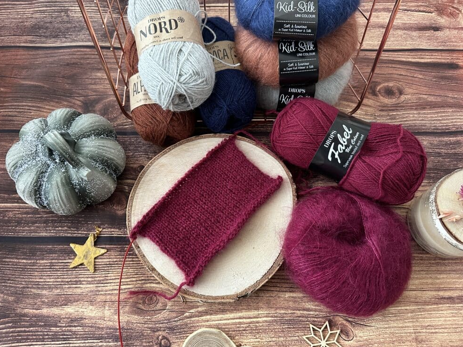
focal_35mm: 25
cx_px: 230
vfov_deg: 54.9
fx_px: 334
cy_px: 173
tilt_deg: -68.0
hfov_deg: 69.4
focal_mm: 6.86
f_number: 1.78
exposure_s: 1/60
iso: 400
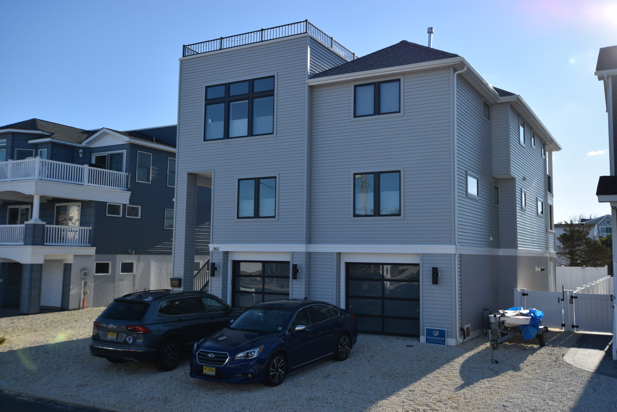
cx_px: 308
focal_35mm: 36
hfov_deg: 53.1
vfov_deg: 36.9
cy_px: 206
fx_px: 617
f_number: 8
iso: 100
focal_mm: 24
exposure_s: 1/250
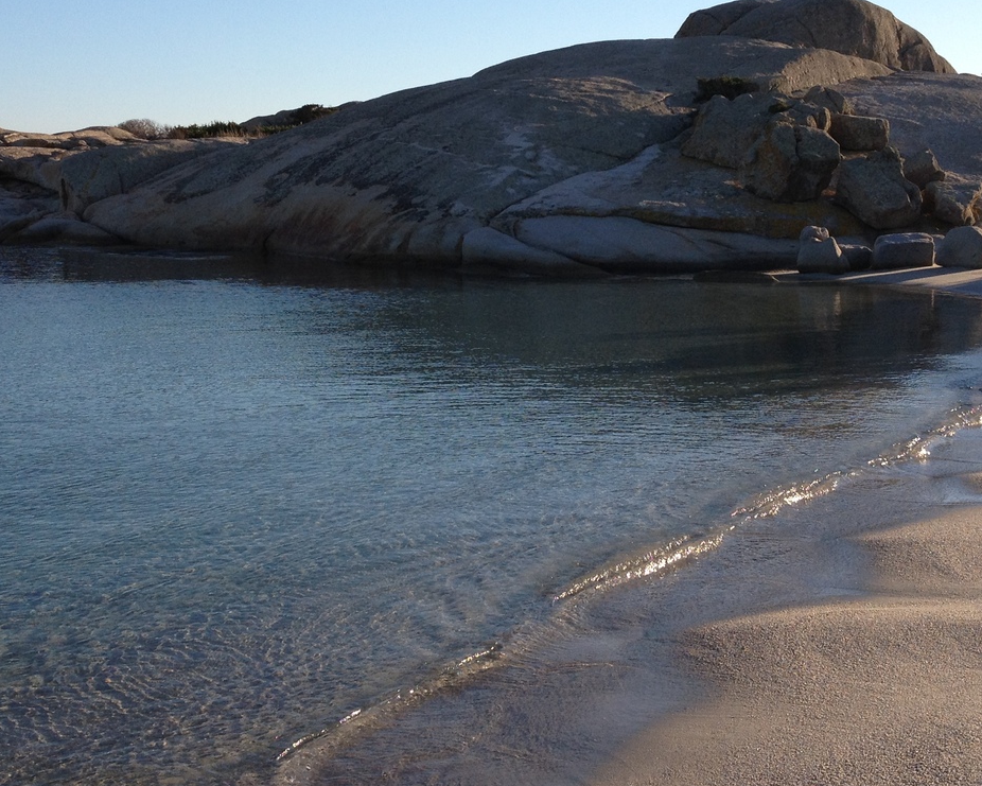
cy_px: 276
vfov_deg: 25.7
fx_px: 1715
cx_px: 490
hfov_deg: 32.0
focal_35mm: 59
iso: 64
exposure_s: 1/1227
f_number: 2.4
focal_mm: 4.28
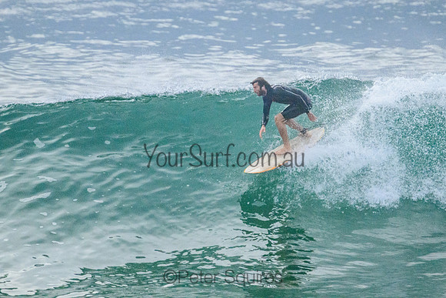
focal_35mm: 1100
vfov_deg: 1.3
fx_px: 13627
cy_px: 93
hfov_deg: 1.9
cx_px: 263
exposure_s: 1/2000
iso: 4500
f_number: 11
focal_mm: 800
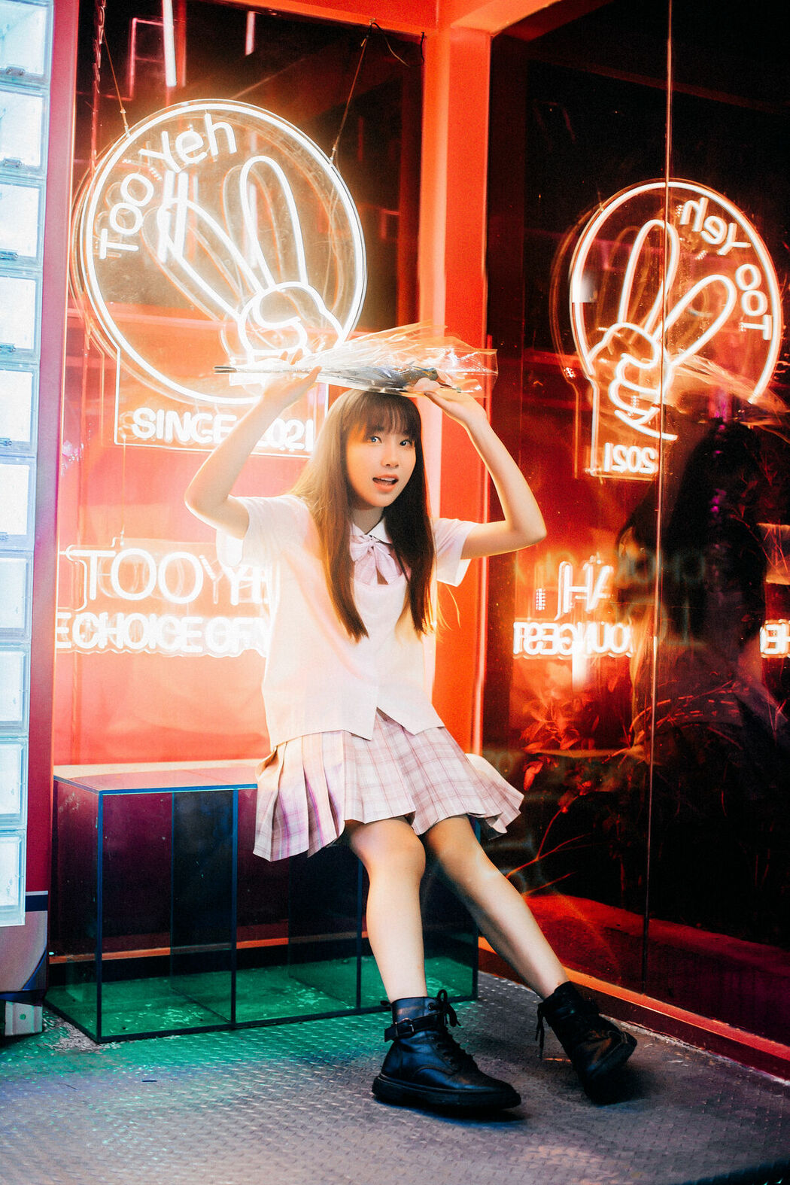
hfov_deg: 27.0
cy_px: 592
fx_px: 1646
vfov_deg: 39.6
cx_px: 395
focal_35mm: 50
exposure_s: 1/60
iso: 500
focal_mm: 50
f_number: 2.2
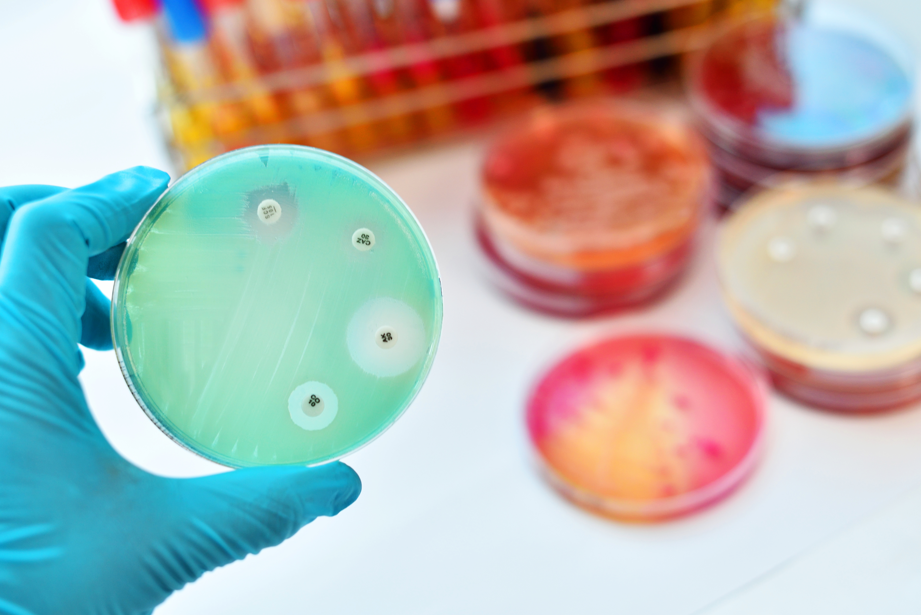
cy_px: 292
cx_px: 435
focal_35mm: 56
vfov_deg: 24.2
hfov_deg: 35.6
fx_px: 1433
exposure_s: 1/80
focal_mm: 50
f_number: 2.8
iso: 320
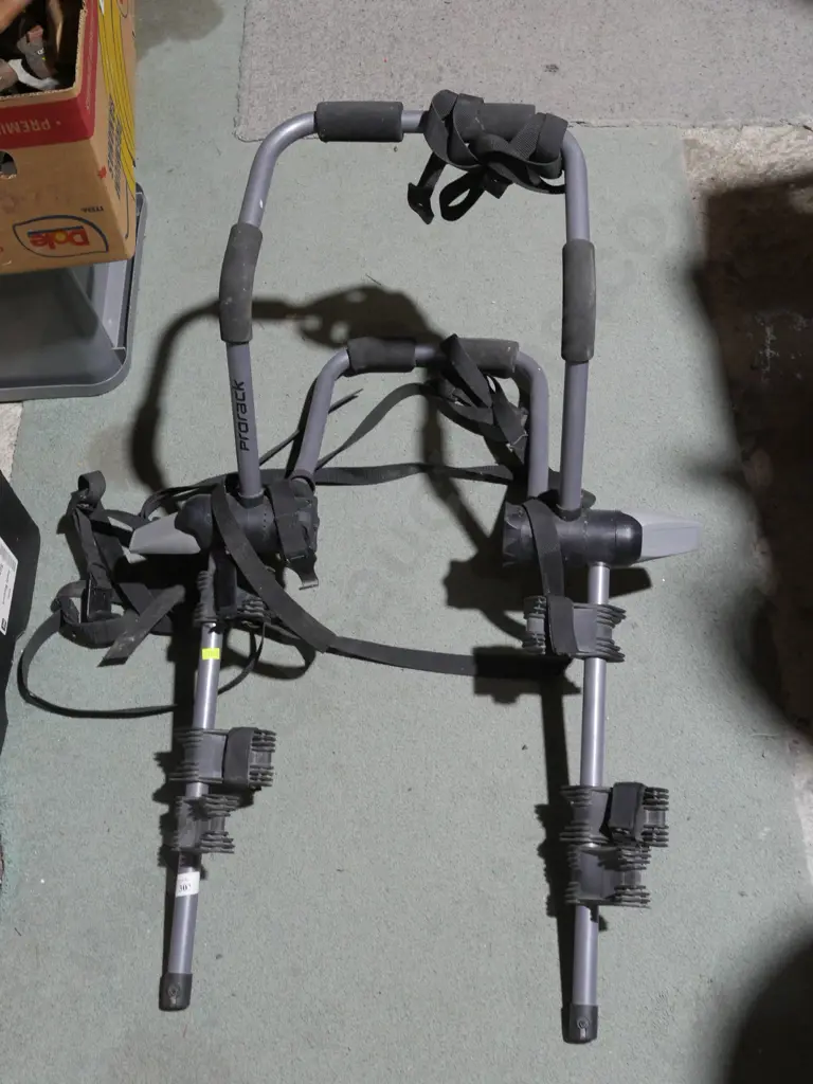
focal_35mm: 40
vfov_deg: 46.8
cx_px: 406
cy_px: 542
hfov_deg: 36.0
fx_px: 1253
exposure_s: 1/60
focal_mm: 20
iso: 2000
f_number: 7.1
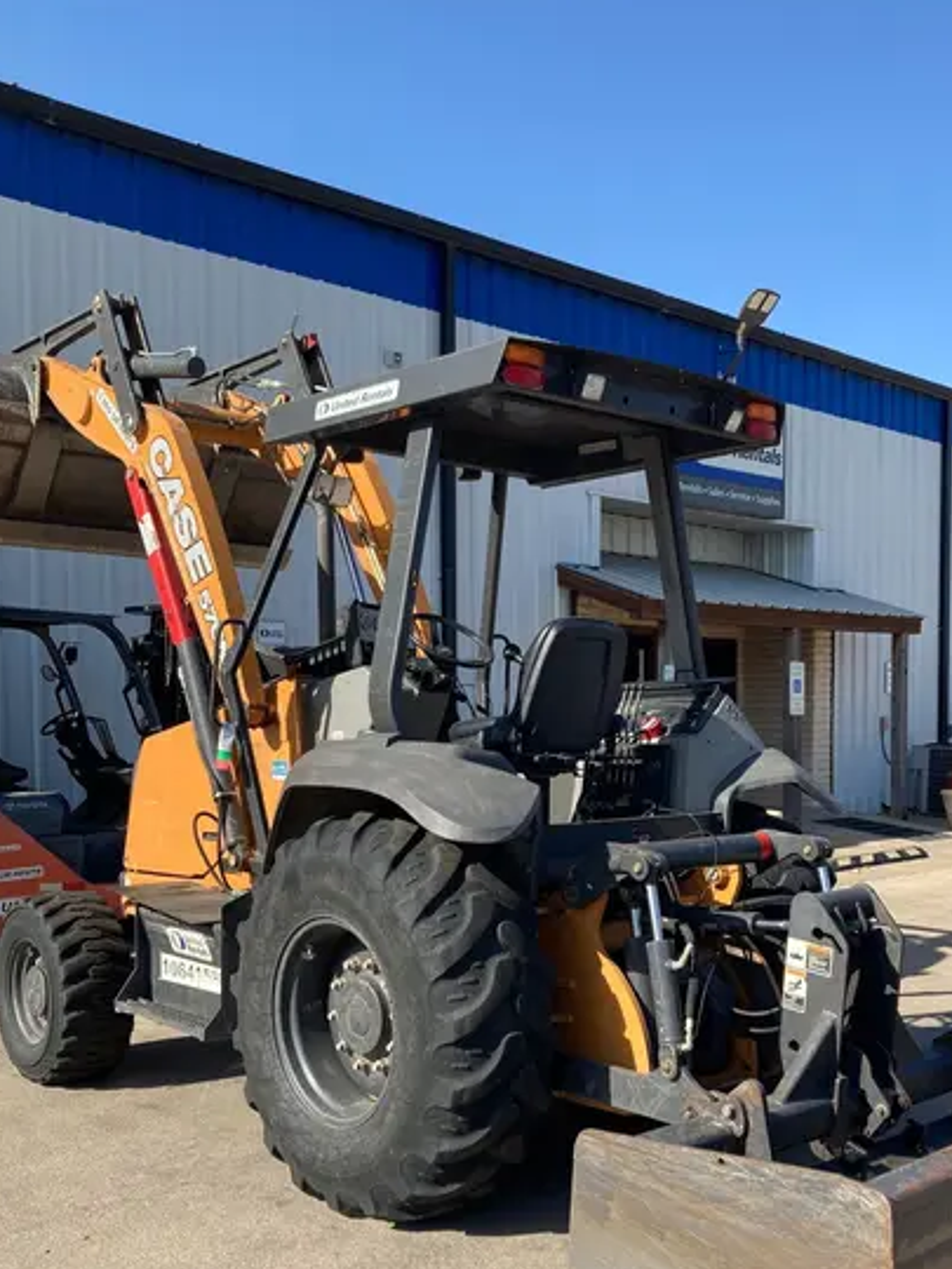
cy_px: 793
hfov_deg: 37.7
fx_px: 1393
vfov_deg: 48.5
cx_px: 527
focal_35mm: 38
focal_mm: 3.99
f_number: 1.8
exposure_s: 1/1156
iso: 20
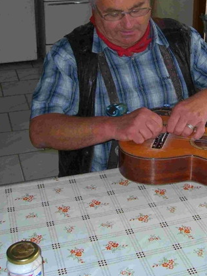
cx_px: 158
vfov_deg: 32.3
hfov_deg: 24.5
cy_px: 81
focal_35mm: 59
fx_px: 470
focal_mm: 7.9
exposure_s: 1/30
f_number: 4
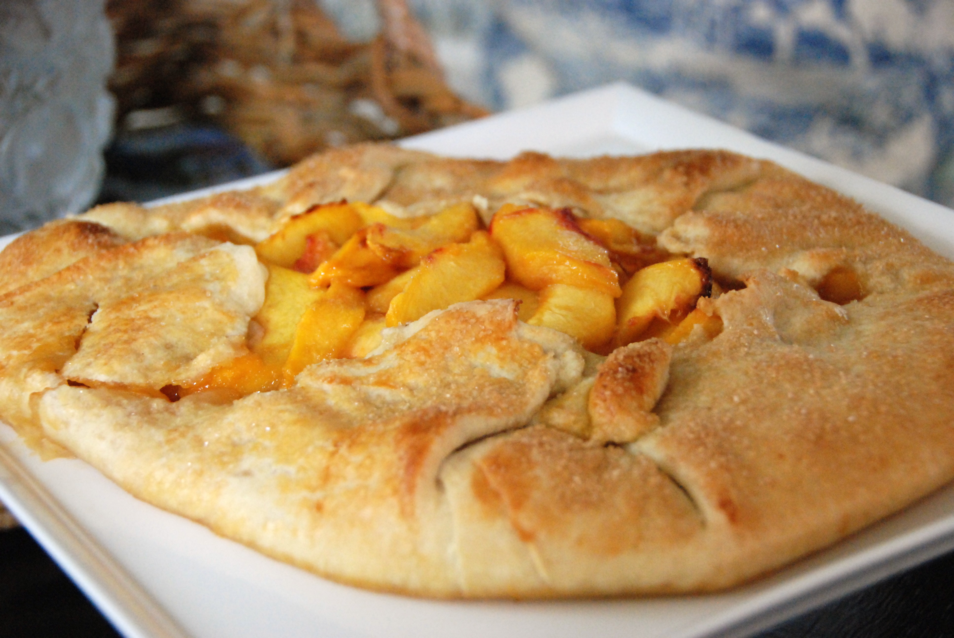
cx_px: 477
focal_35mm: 75
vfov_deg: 18.2
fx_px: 1990
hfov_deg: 27.0
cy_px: 319
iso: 1600
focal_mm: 50
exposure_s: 1/60
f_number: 4.8
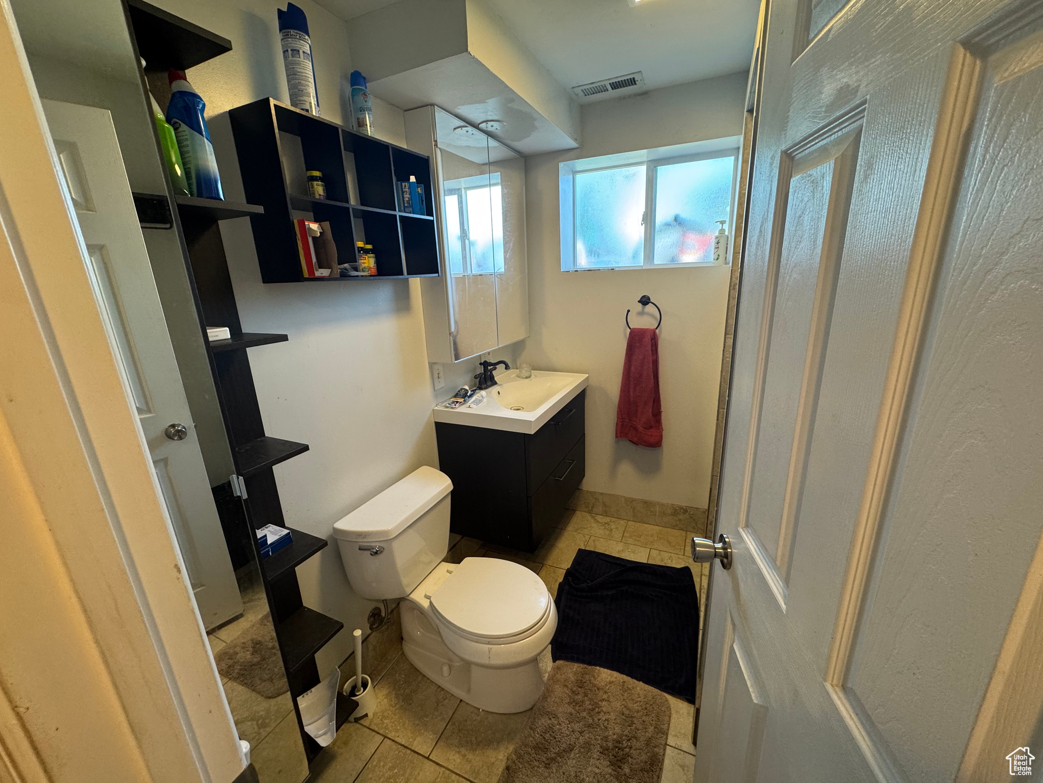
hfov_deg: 102.1
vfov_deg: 85.7
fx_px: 422
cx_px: 522
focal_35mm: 14
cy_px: 392
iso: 200
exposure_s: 1/120
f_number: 2.2
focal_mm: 2.22
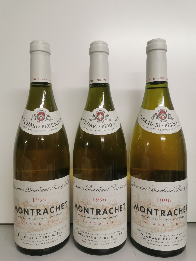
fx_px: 204
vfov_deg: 65.3
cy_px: 130
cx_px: 98
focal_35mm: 27
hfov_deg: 51.4
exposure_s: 1/100
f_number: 1.8
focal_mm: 5.58
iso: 125
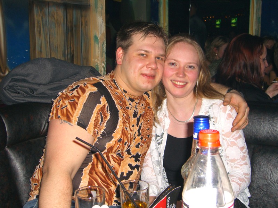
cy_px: 104
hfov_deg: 41.2
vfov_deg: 31.5
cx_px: 139
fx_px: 369
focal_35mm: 46
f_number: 3.1
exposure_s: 1/60
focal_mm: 9.5
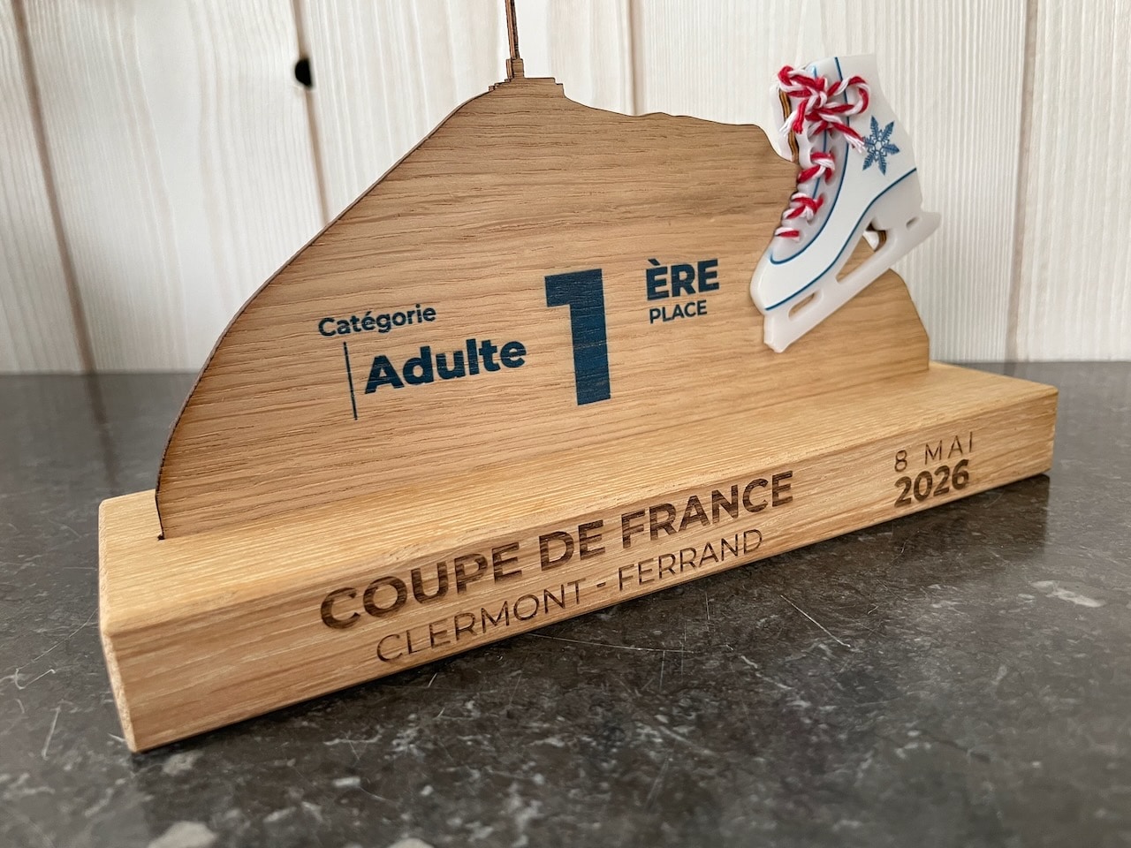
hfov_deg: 67.3
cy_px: 424
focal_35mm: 26
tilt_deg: -15.7
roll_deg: +4.1
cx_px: 566
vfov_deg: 53.1
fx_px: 849
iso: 125
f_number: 1.6
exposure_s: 1/97
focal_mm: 4.2
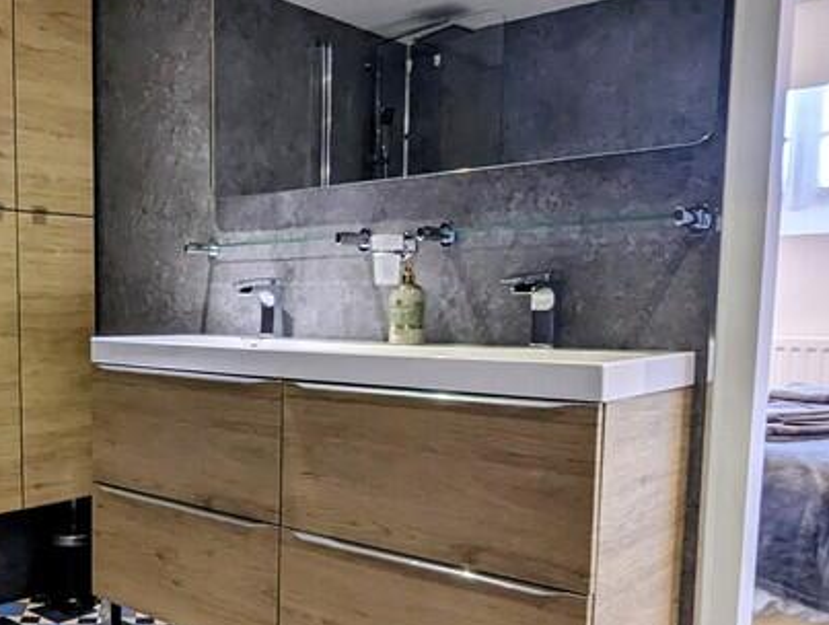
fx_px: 792
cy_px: 379
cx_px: 142
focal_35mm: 33
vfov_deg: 42.8
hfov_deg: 51.1
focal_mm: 1.95
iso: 94
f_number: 2.2
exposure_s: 1/25
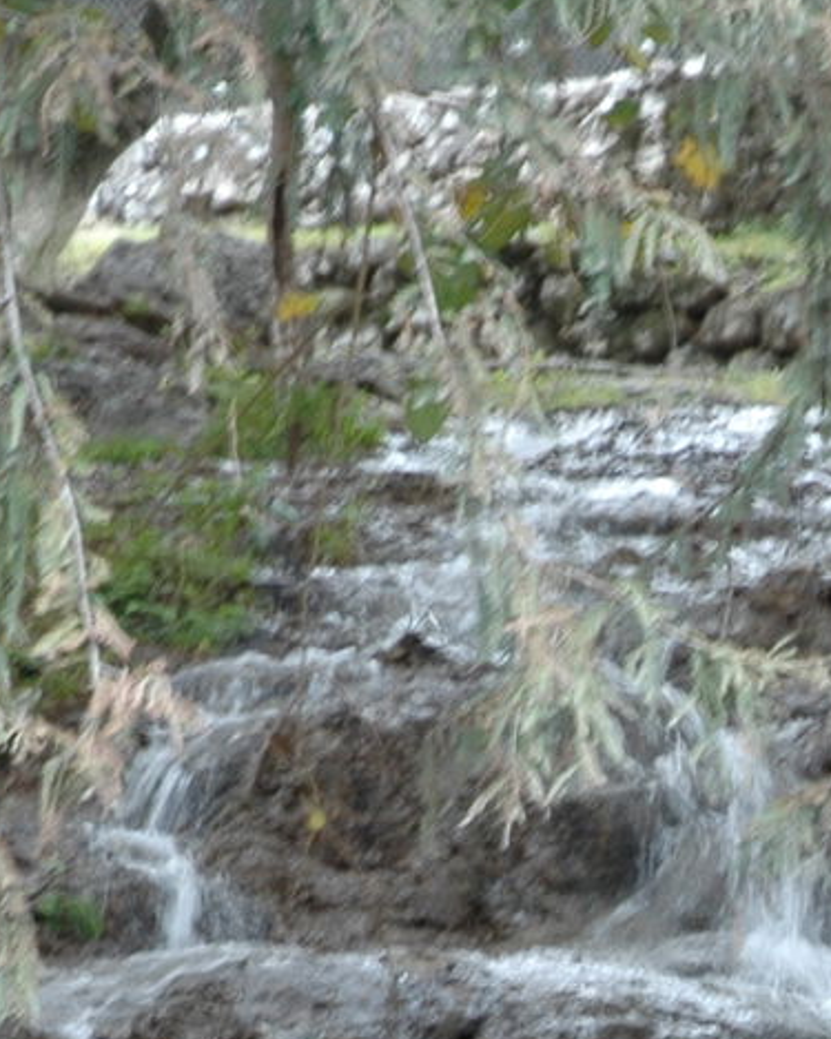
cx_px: 1177
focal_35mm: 288
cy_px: 1282
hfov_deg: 5.3
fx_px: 8857
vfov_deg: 6.7
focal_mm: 50
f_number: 4.5
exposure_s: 1/20
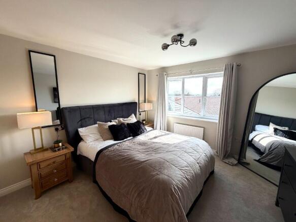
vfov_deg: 85.7
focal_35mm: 14
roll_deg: +0.5
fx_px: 120
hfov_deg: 102.1
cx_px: 148
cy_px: 111
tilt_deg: -7.8
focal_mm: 2.22
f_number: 2.2
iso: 64
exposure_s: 1/121
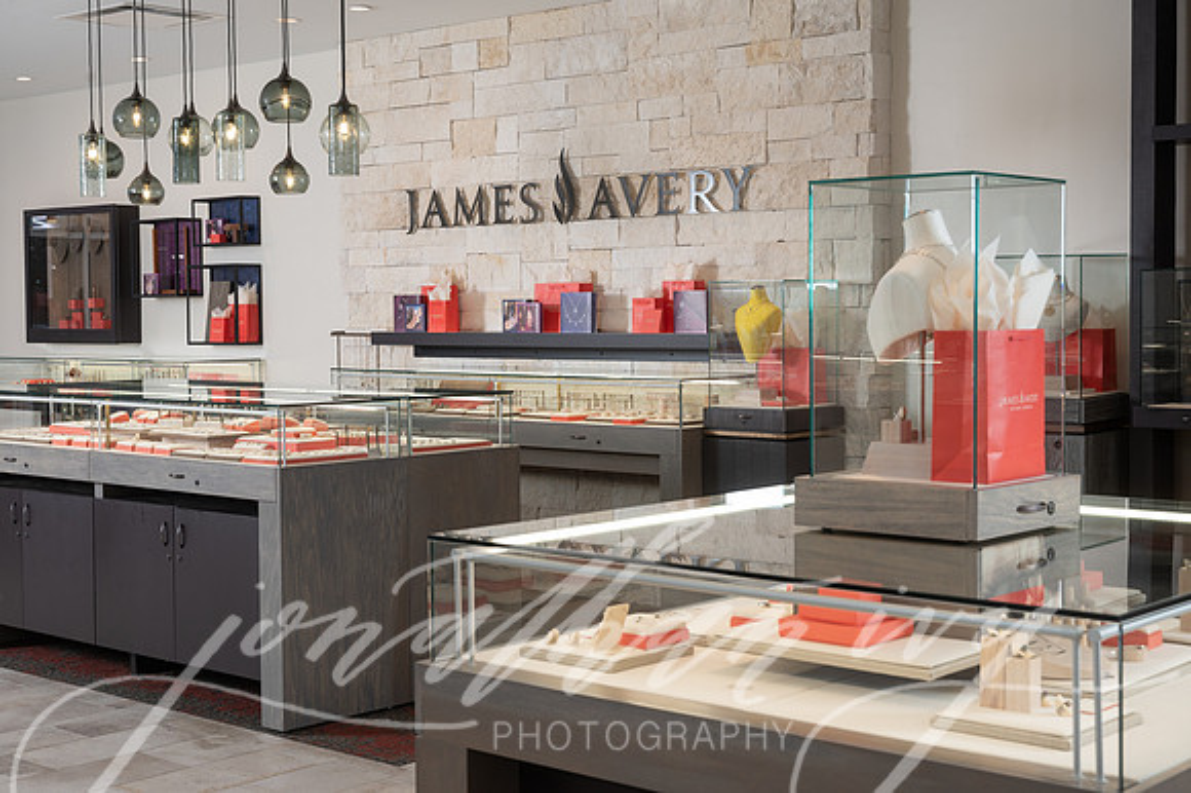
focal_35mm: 51
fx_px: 1686
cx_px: 596
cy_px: 396
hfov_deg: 38.9
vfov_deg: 26.5
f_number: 8
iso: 200
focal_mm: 51
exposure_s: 1/160
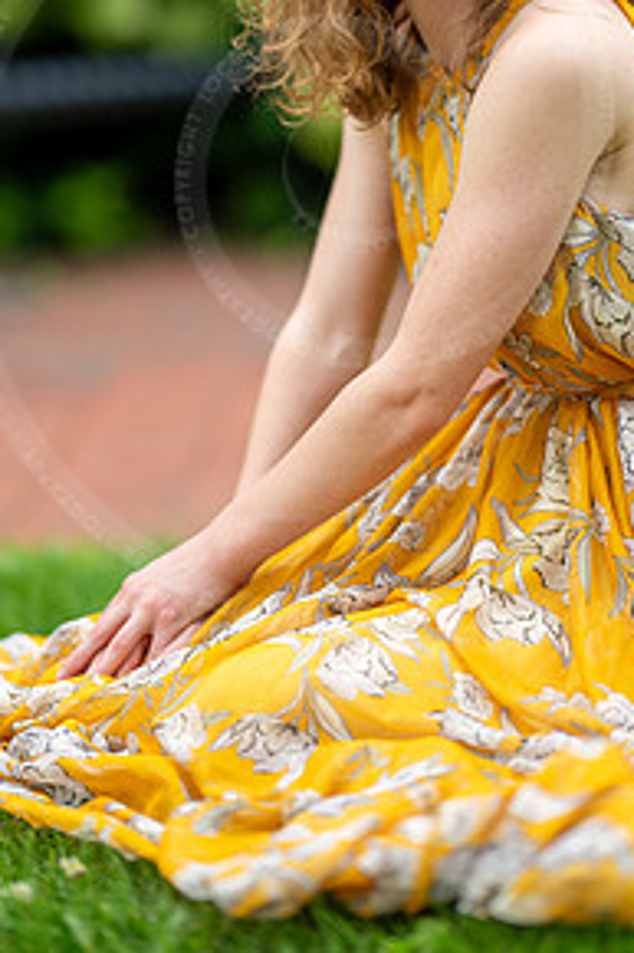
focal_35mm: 132
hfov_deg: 10.4
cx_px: 388
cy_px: 230
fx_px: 3491
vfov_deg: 15.5
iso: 80
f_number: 1.2
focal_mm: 85
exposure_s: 1/800
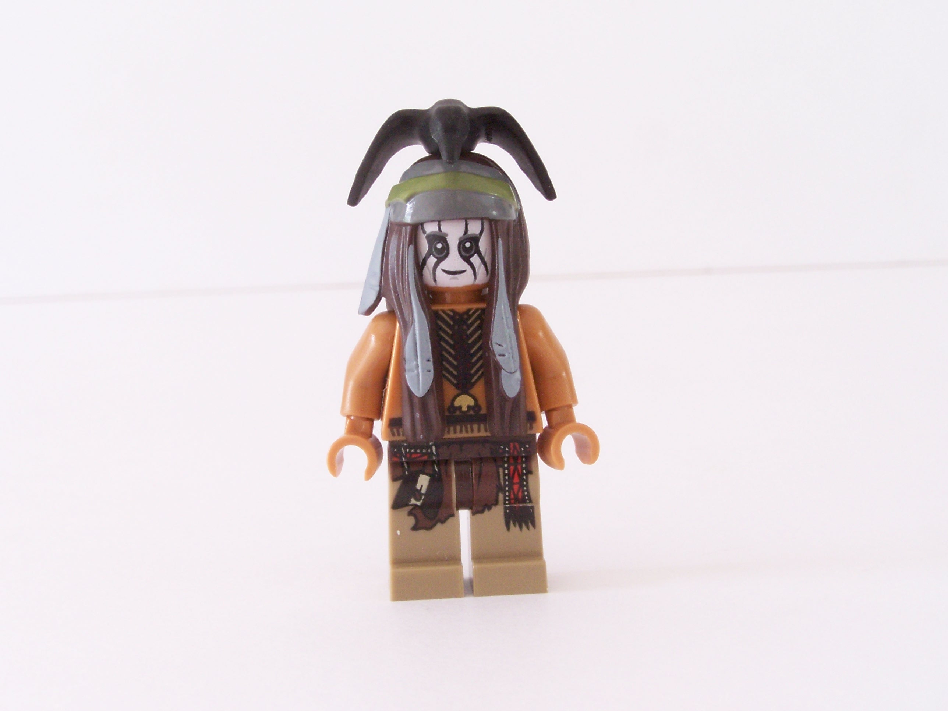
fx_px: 1835
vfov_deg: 21.9
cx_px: 474
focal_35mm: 67
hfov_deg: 29.0
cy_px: 356
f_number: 7.1
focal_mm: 11.1
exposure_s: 1.5
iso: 200
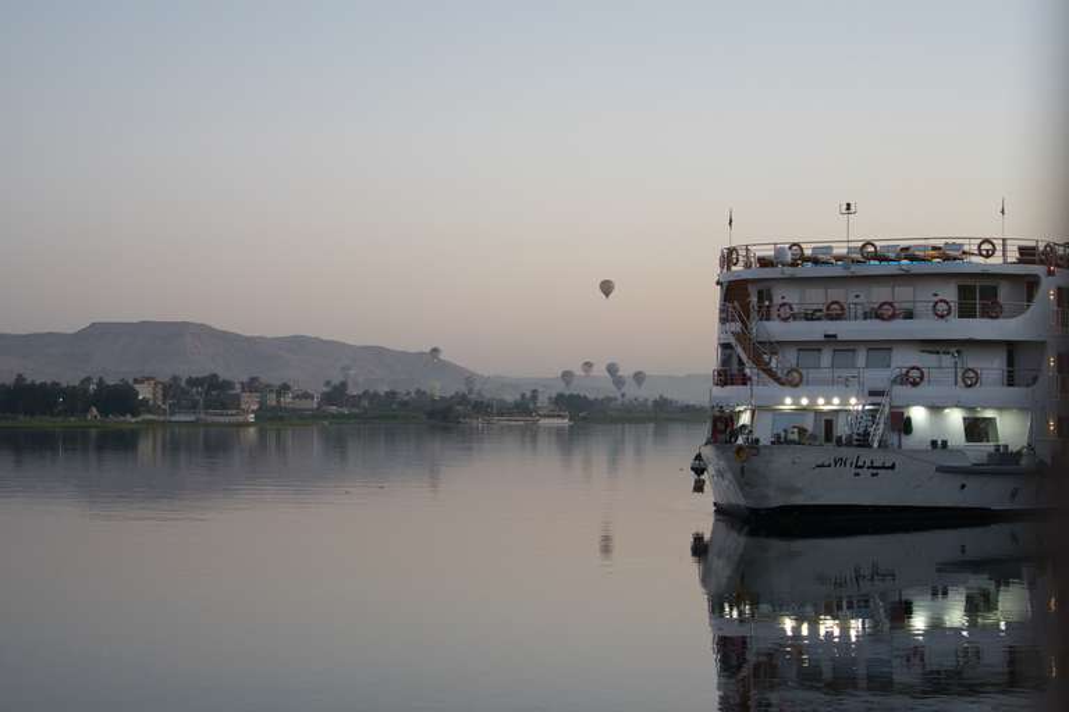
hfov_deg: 27.0
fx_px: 2227
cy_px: 356
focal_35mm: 75
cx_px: 534
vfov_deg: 18.2
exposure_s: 1/125
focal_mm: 50
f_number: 4.5
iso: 640
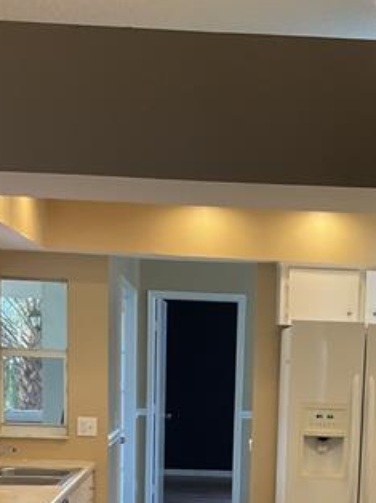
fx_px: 1030
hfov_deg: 20.5
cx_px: 283
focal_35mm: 71
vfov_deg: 25.8
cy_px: 521
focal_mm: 3
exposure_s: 1/60
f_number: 1.8
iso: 50
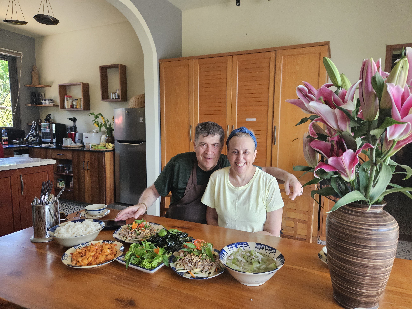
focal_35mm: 23
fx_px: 274
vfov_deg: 58.9
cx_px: 206
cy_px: 154
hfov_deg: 73.9
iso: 500
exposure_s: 1/359
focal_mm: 5.4
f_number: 1.8
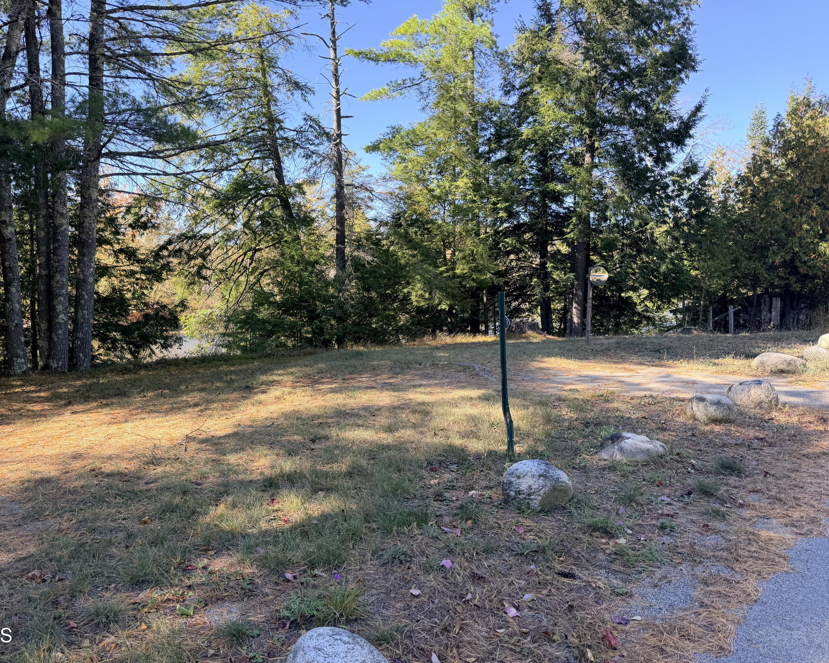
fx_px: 638
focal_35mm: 26
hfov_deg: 65.9
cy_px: 322
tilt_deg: -4.1
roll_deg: +1.3
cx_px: 370
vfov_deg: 54.9
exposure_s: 1/654
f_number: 1.78
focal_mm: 6.76
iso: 100
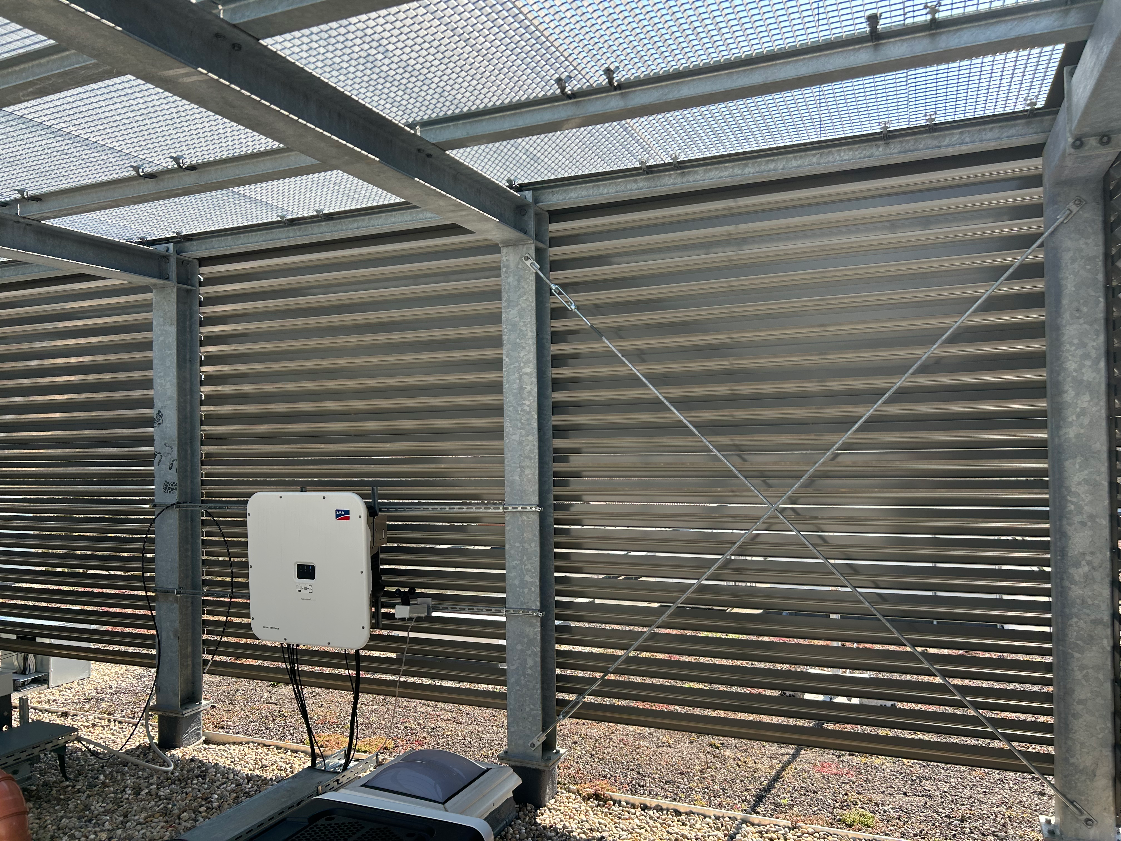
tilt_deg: +3.8
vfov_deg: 53.1
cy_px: 420
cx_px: 560
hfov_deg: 67.3
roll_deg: +1.2
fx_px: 842
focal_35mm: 26
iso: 50
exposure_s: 1/924
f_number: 1.5
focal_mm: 5.7
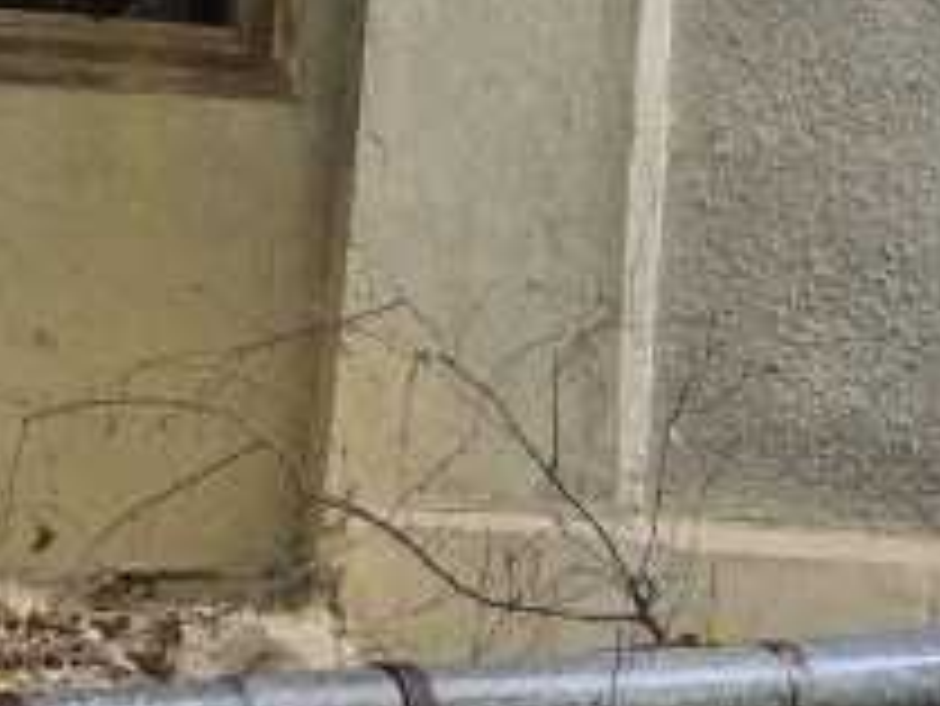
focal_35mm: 110
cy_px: -450
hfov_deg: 17.9
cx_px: 580
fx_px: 2989
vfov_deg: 12.6
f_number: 1.7
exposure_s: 1/180
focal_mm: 6.3
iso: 40
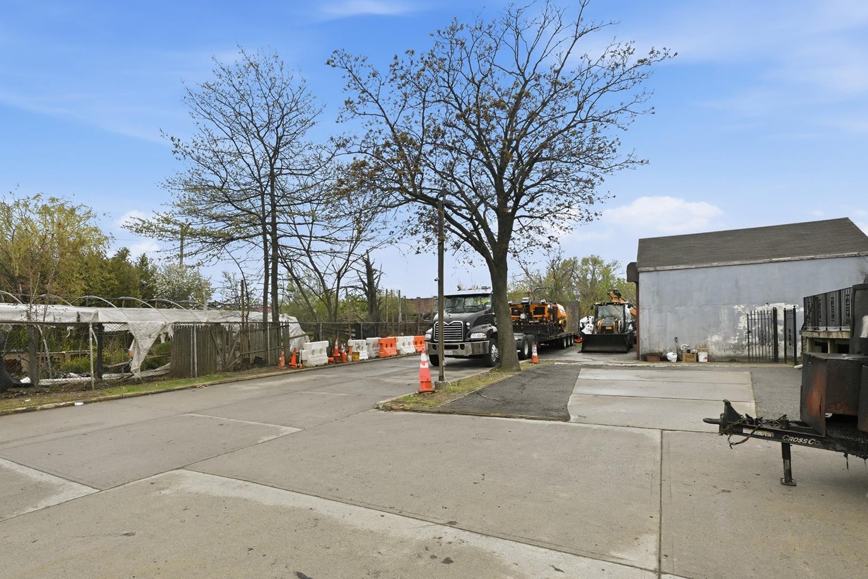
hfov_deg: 89.4
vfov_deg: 67.2
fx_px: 434
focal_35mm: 18
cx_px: 369
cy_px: 321
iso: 100
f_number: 11
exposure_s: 1/60
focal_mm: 14
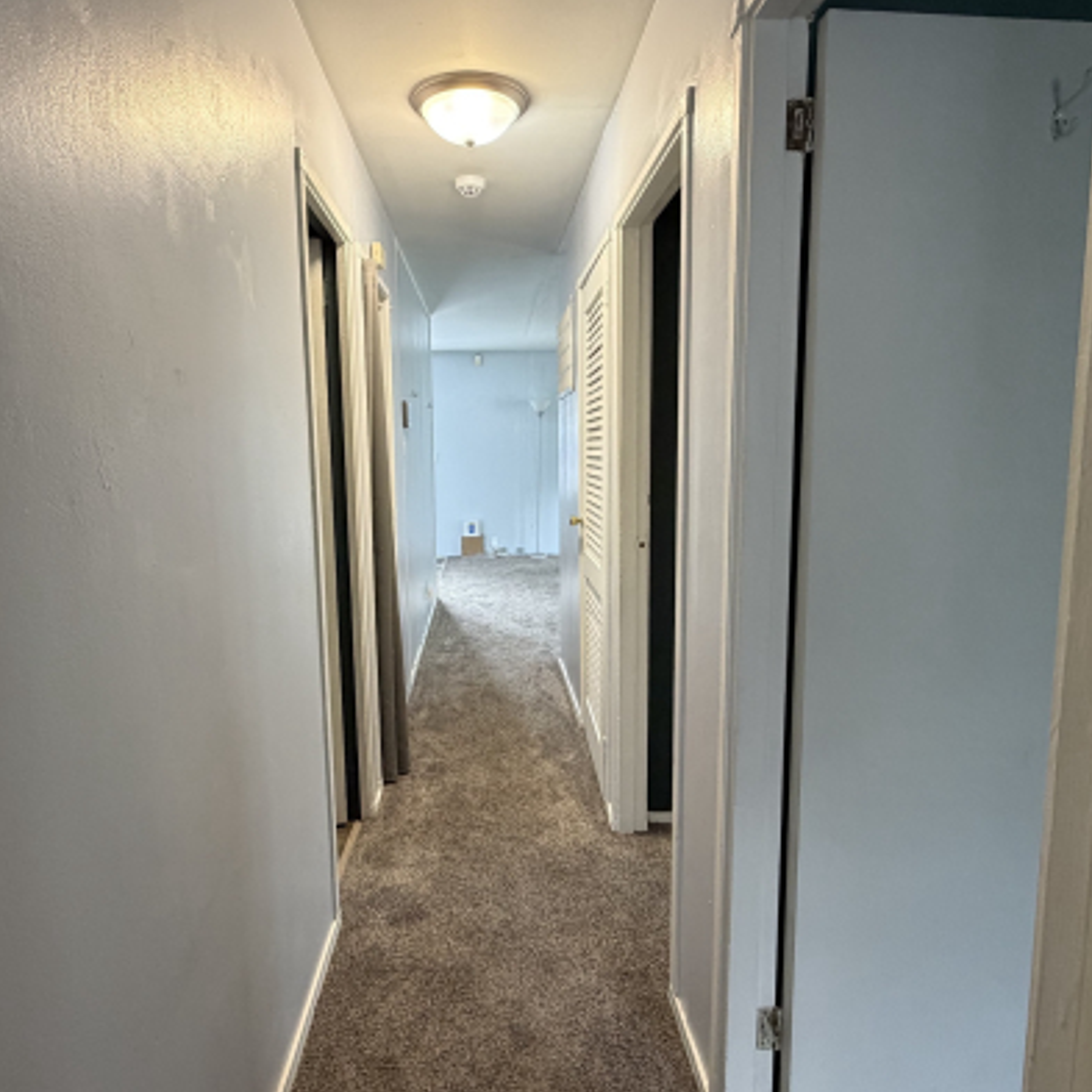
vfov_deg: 72.1
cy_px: 531
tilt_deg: -7.3
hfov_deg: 72.1
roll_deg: +1.3
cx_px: 510
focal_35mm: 21
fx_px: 749
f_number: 2.2
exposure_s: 1/60
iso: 320
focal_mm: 2.22
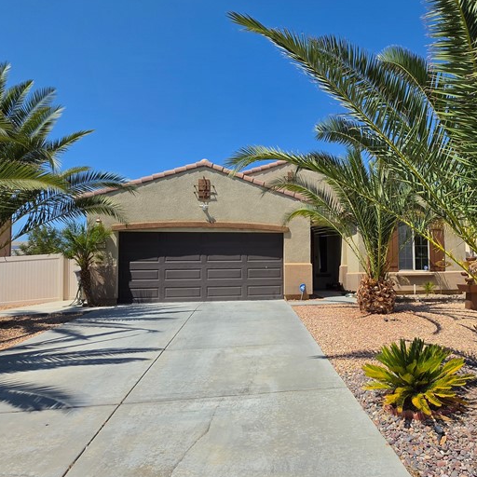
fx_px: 359
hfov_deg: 65.3
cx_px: 321
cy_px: 256
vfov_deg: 67.2
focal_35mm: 23
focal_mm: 2.2
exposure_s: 1/2145
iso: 32
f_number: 1.9
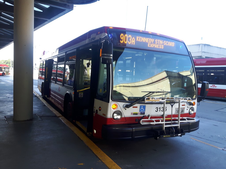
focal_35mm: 31
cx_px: 113
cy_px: 84
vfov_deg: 45.4
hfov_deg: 58.4
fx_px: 202
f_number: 1.9
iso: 40
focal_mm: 3.7
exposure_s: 1/155
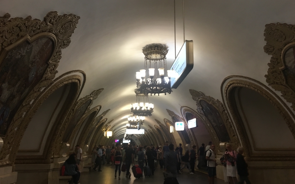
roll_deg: +0.1
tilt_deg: +11.6
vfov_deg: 40.6
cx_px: 147
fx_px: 249
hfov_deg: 61.2
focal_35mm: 31
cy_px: 96
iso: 125
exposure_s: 1/33
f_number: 2.2
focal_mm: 4.15
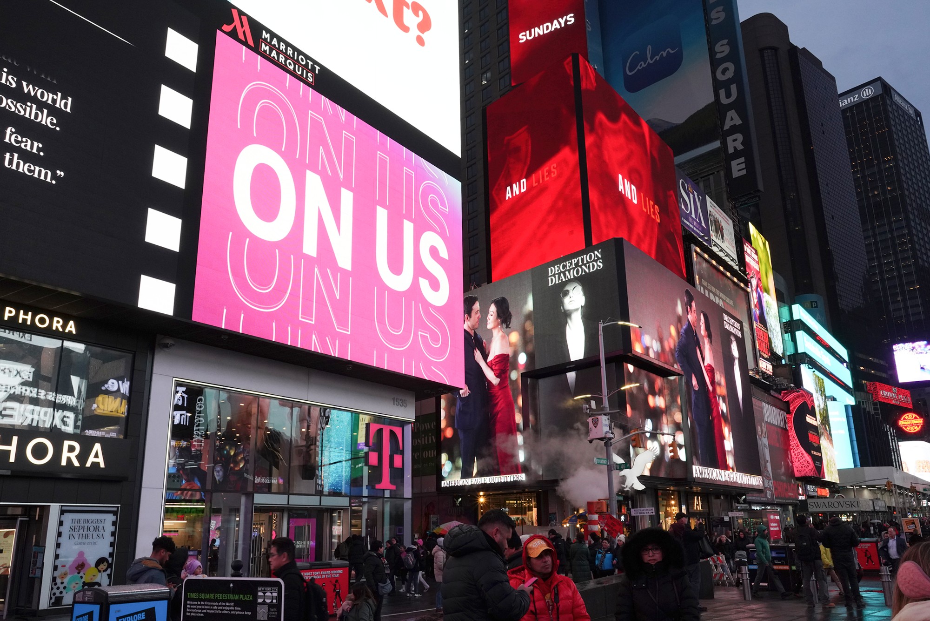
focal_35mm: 28
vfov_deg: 46.4
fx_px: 723
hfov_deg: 65.5
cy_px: 310
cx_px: 465
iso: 2000
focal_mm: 28
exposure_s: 1/100
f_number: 14
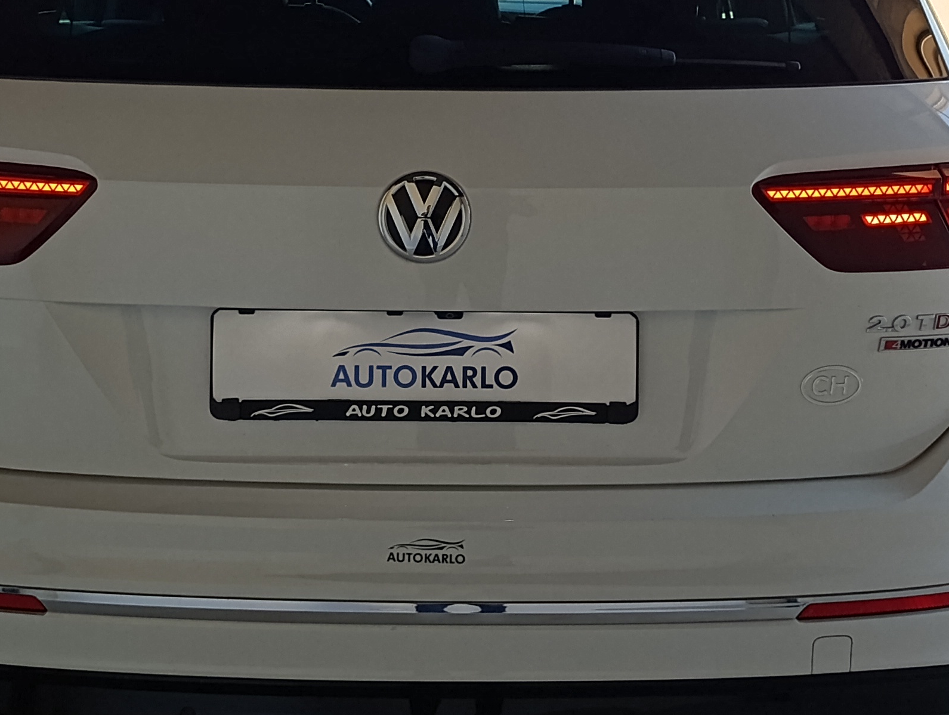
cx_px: 448
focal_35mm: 59
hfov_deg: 32.6
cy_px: 278
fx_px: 1620
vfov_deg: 24.8
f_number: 1.7
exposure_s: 1/100
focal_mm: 6.11
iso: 125
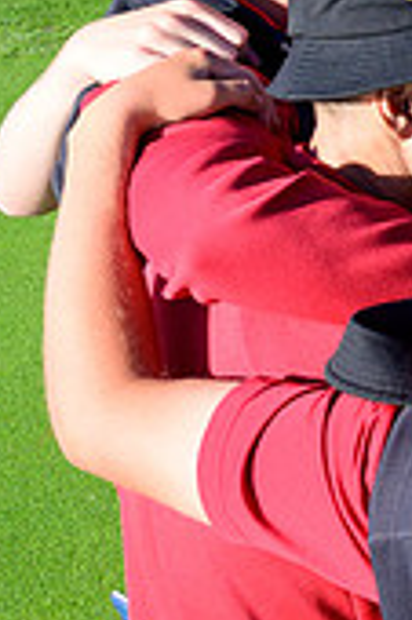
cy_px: 124
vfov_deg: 21.4
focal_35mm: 94
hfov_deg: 11.1
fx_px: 1617
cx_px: 1105
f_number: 8
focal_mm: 24
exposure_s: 1/320
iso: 320
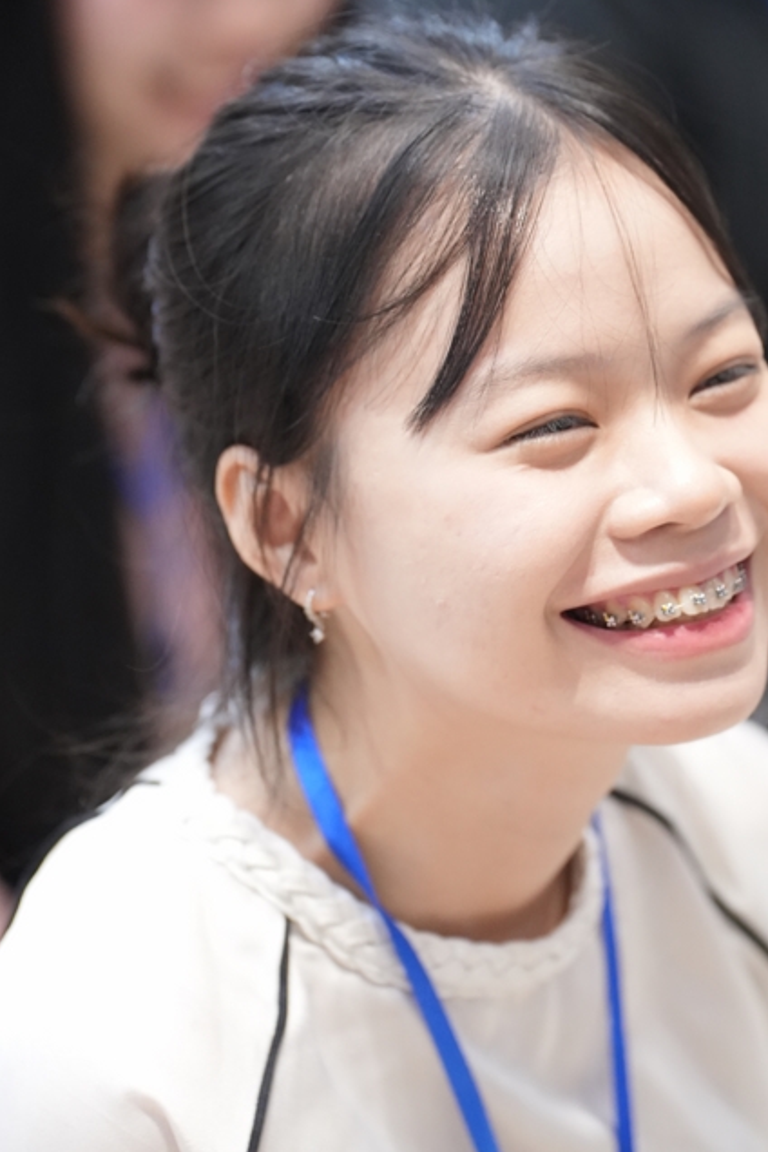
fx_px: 6623
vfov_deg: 9.9
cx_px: 531
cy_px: 490
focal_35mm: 207
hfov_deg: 6.6
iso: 4000
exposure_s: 1/200
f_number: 2.8
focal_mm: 135
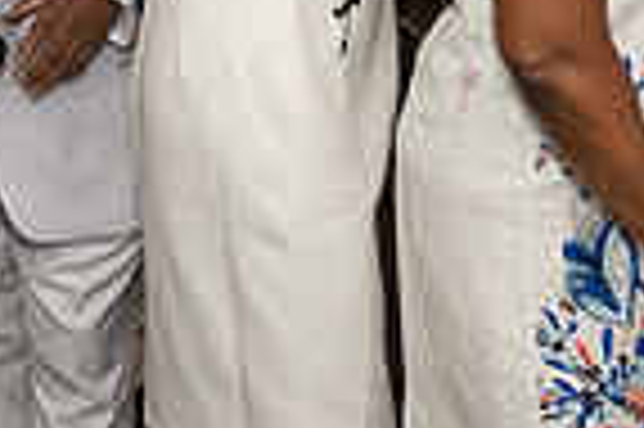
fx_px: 2108
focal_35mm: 118
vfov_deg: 11.2
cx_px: 585
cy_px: -205
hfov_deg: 17.1
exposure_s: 1/640
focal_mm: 29
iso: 1600
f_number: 4
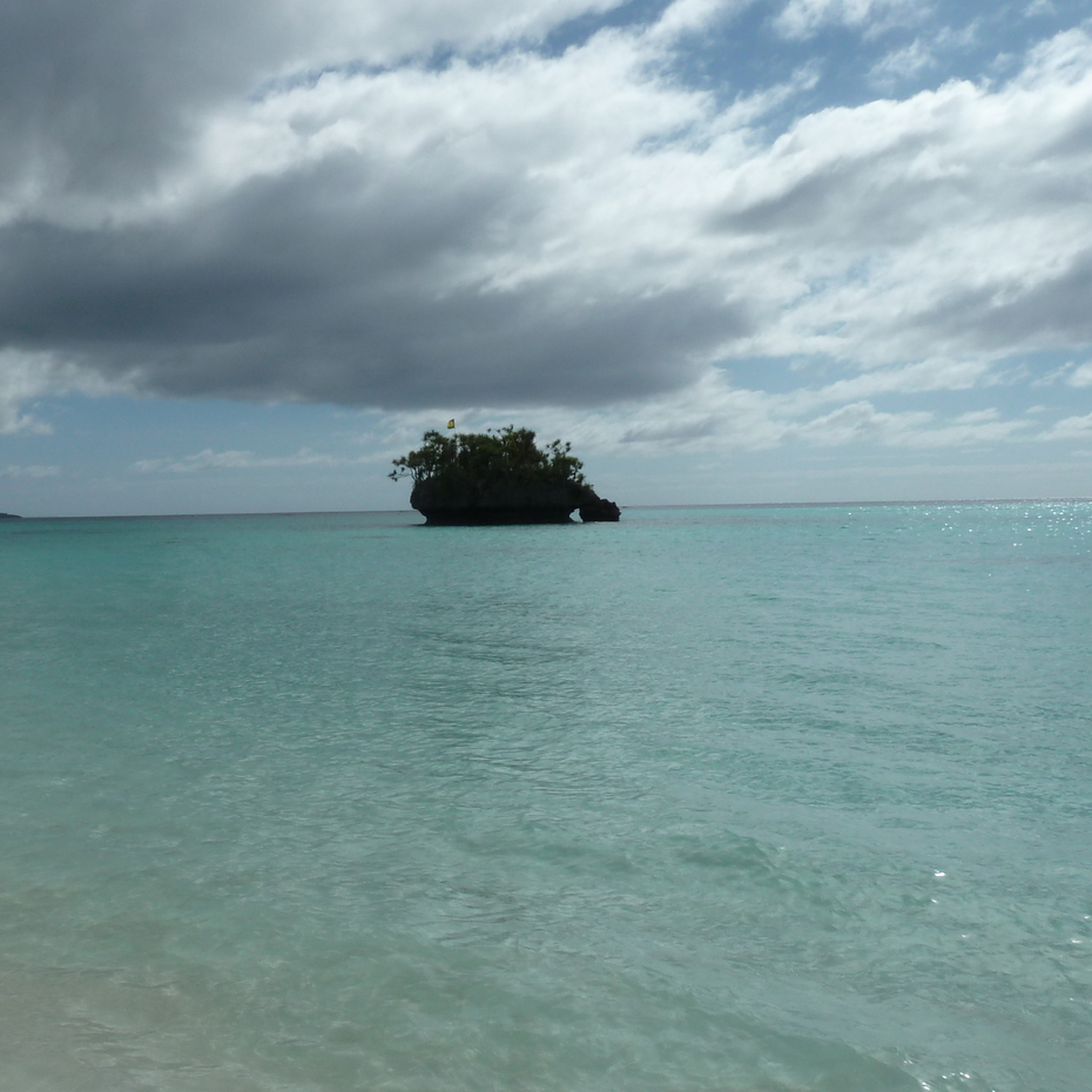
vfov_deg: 43.8
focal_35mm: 38
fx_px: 1356
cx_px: 297
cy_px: 569
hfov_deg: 42.7
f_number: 6.3
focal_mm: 4.1
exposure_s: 1/800
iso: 80
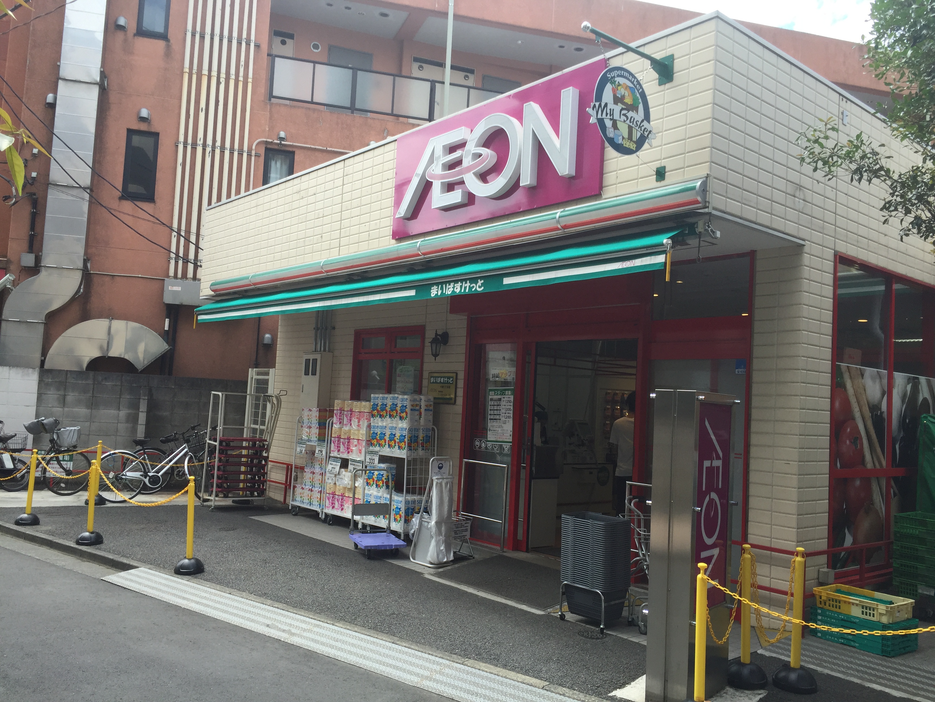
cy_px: 351
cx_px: 468
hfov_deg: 61.7
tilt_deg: +3.5
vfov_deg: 48.2
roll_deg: -3.0
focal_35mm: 29
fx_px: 783
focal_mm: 4.15
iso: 32
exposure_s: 1/682
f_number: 2.2
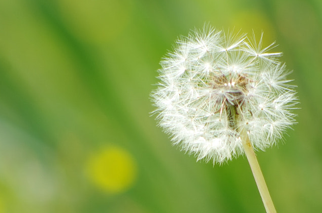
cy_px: 110
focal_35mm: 1136
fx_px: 10133
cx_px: 170
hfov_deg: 1.8
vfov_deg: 1.2
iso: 100
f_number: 5.8
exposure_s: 1/125
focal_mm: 300
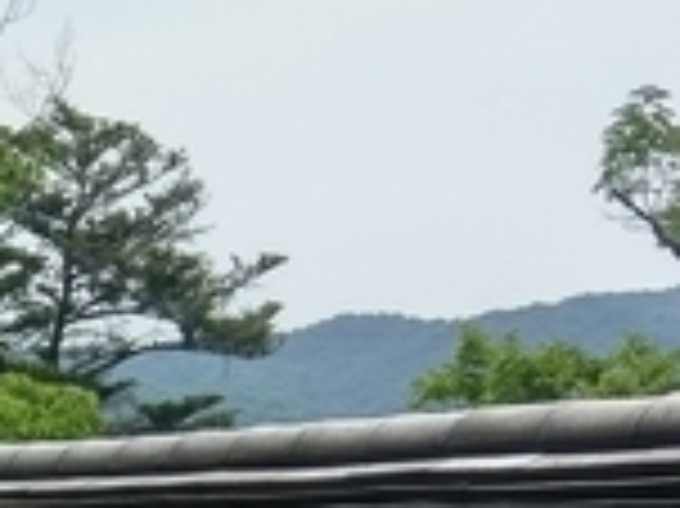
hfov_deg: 12.9
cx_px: -581
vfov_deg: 10.0
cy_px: 1003
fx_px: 2709
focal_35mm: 138
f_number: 1.8
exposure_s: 1/2043
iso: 100
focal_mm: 4.58
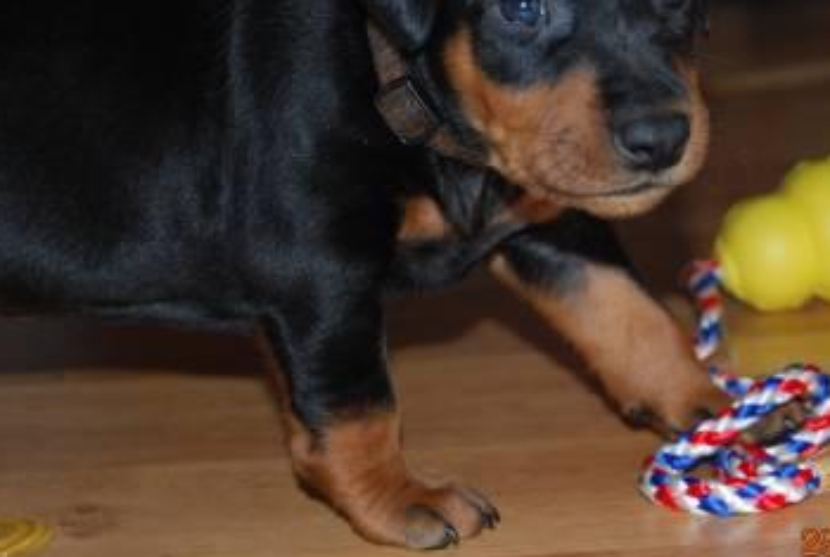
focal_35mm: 118
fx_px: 2720
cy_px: 204
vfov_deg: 11.7
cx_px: 505
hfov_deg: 17.3
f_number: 5.6
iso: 200
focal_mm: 55
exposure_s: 1/60
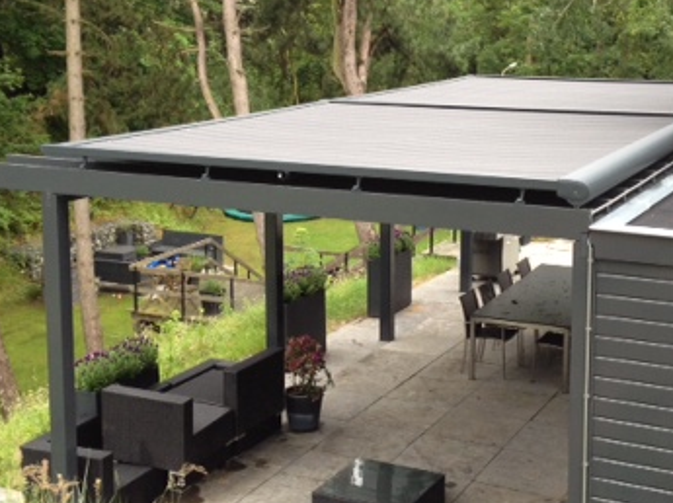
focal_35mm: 65
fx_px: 1262
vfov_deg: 22.5
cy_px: 191
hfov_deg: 29.8
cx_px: 382
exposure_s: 1/40
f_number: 2.4
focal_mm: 4.28
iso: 80
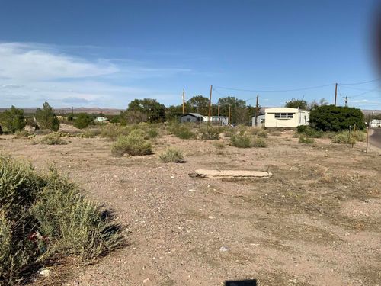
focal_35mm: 29
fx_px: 319
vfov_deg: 48.2
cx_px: 190
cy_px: 143
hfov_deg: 61.7
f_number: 1.8
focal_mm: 3
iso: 20
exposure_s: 1/3322
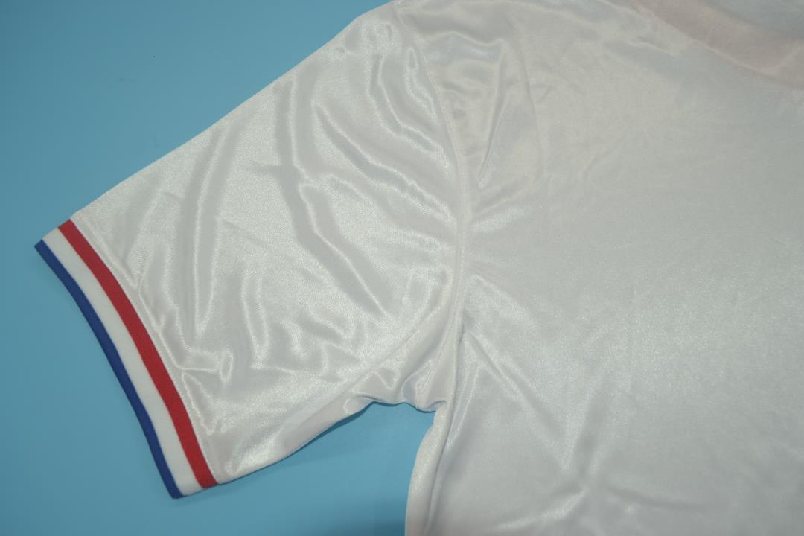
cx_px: 402
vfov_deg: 47.9
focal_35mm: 27
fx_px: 603
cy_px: 268
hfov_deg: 67.4
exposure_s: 1/200
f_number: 5.6
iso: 200
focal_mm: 18
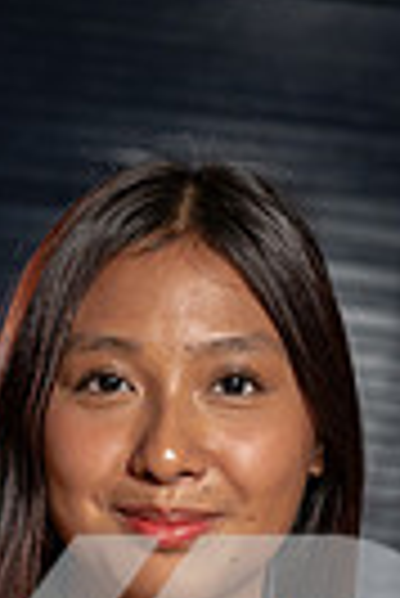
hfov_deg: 6.9
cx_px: 108
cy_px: 994
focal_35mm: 200
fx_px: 3324
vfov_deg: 9.9
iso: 500
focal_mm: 59
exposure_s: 1/250
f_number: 5.6
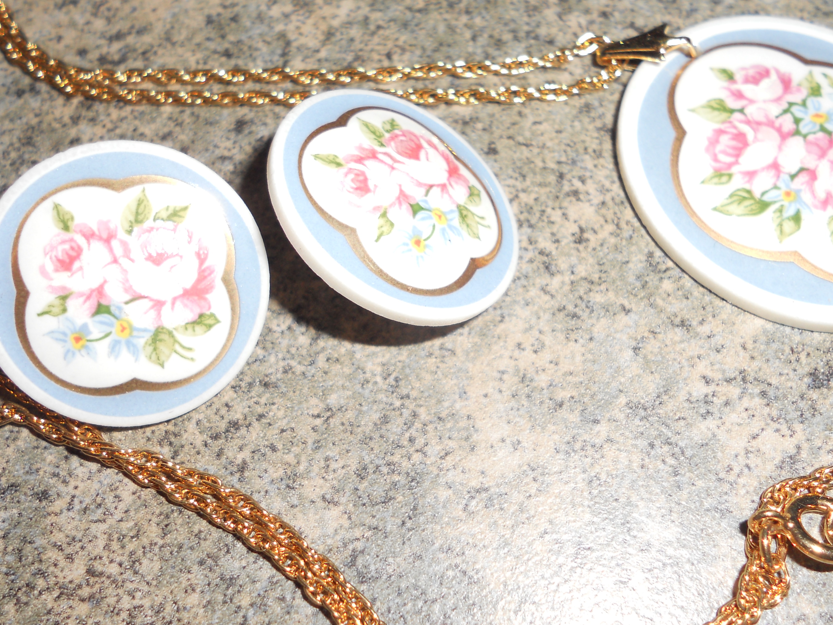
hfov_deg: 44.8
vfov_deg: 34.3
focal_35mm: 42
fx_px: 1011
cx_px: 397
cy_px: 307
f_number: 8.8
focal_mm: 5.8
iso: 80
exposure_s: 1/25
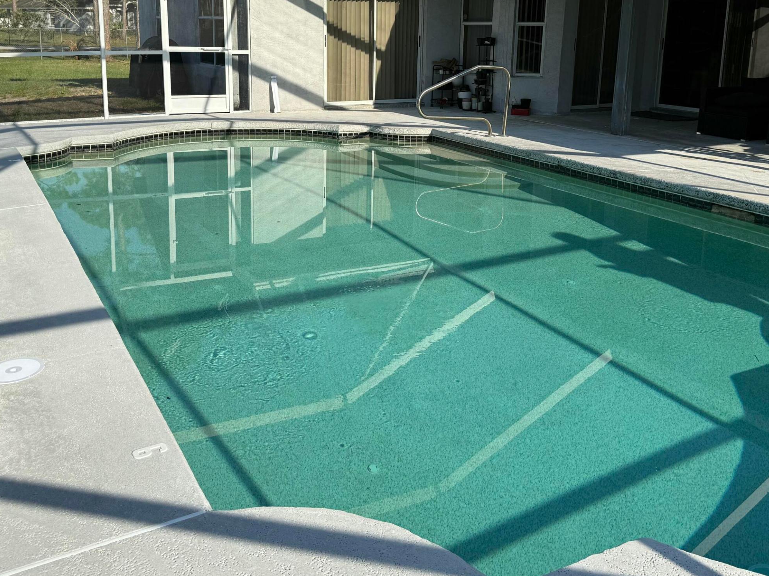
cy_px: 178
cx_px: 371
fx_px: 777
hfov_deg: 52.6
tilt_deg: -10.5
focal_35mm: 35
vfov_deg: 40.0
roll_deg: -0.5
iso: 80
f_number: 1.78
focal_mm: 6.76
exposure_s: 1/2907
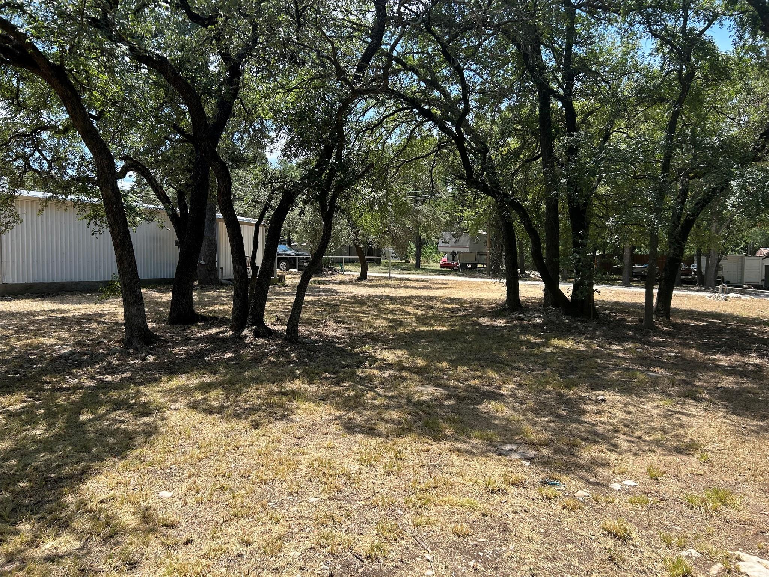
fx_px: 578
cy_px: 288
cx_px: 384
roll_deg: +0.2
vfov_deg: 53.1
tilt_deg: -3.4
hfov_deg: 67.3
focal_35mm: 26
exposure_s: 1/1488
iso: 50
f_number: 1.5
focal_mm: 5.7
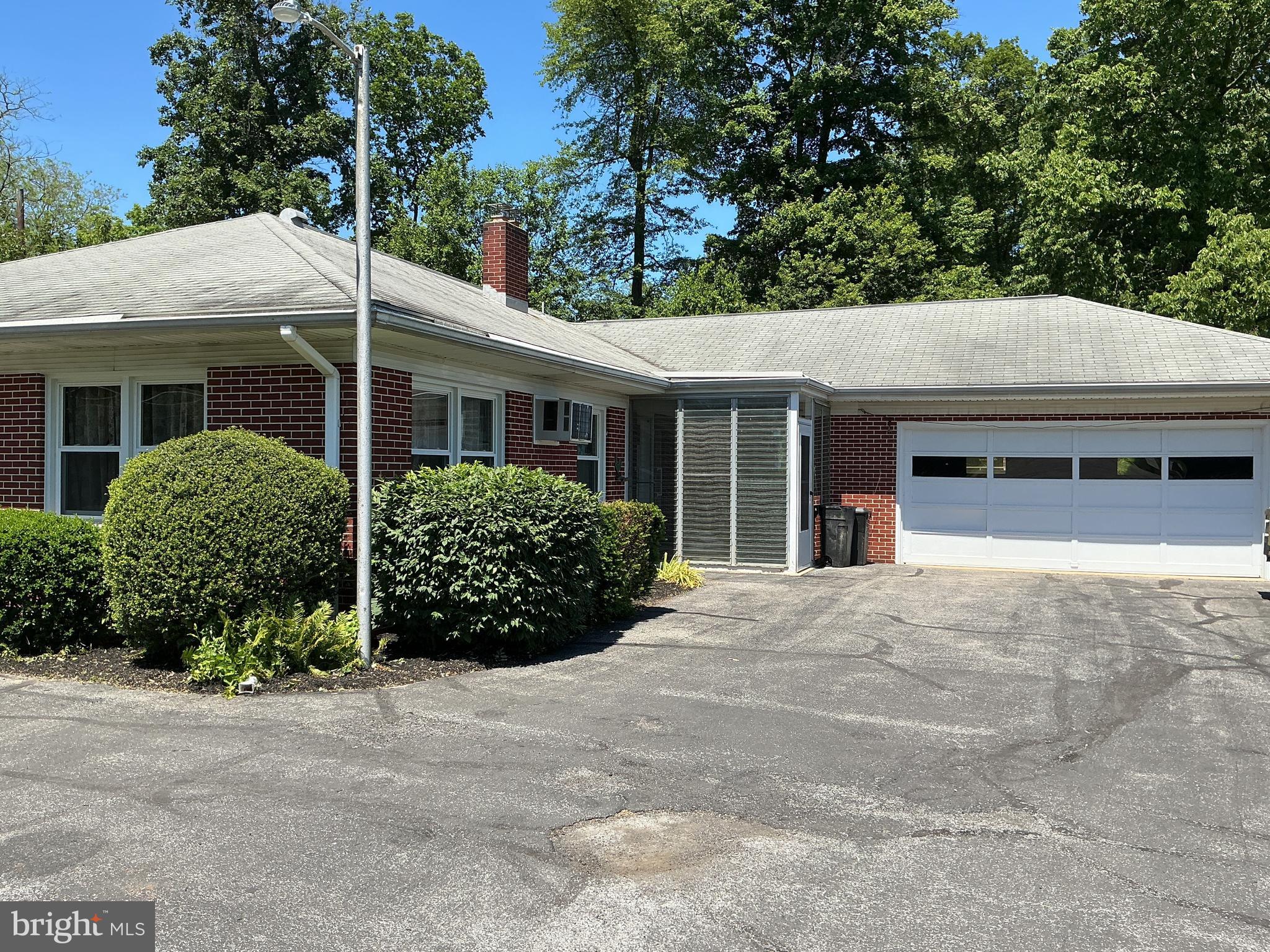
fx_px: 1064
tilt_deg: -0.1
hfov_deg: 61.7
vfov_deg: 48.2
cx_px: 635
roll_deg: +0.1
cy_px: 476
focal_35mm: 29
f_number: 1.8
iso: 25
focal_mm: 3
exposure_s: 1/1195
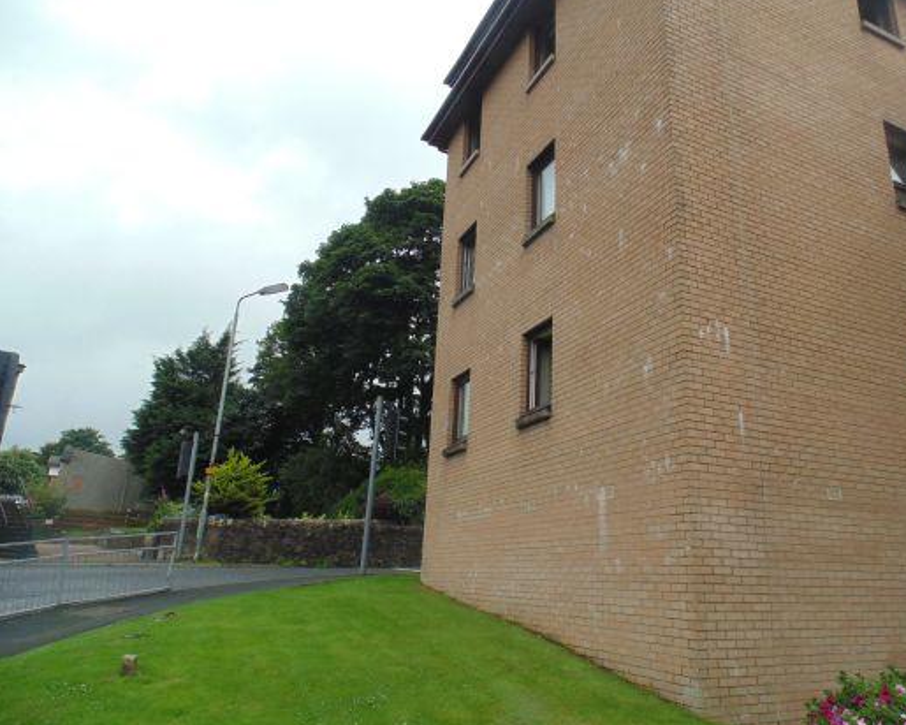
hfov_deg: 67.7
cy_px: 347
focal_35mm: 25
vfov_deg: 56.8
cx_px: 526
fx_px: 670
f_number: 3.1
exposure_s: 1/640
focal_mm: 4
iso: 80
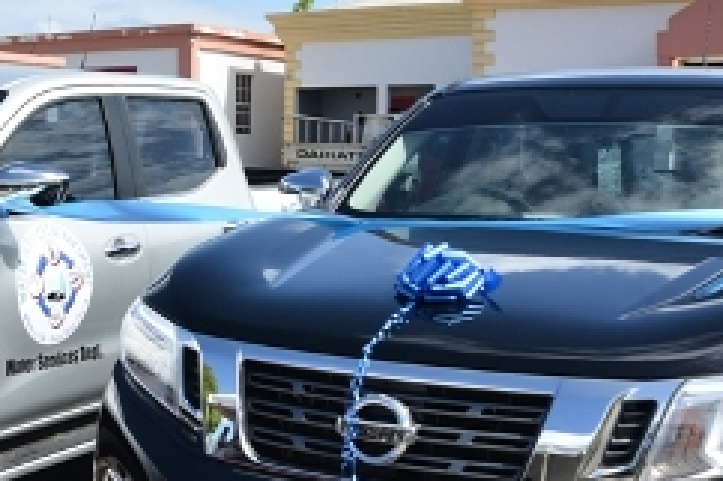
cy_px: 205
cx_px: -15
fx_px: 2388
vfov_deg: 11.5
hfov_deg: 16.8
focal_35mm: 119
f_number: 16
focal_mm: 45
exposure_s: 1/125
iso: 100
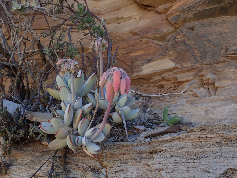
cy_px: 89
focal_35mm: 40
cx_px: 118
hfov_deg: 46.8
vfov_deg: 36.0
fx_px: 274
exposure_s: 1/125
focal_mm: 7.34
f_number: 4
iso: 100
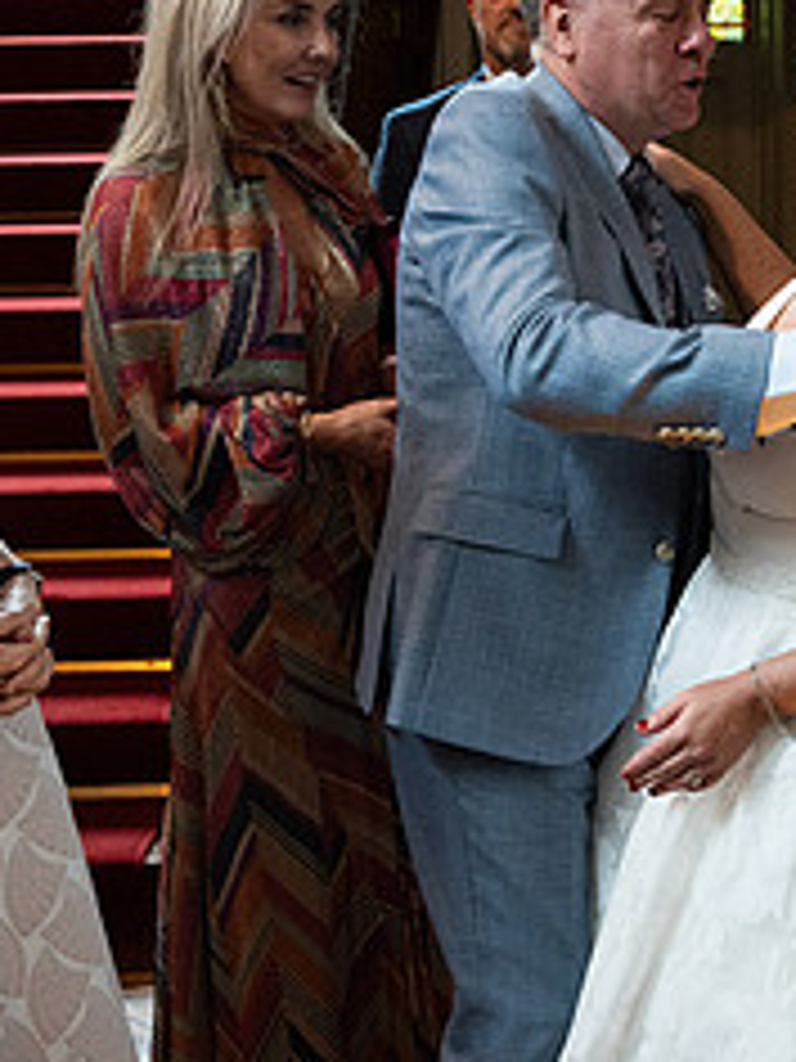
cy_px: 421
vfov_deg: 27.3
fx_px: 2177
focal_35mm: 71
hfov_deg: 20.5
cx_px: 652
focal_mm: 30
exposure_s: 1/200
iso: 5000
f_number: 3.5
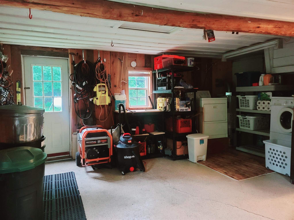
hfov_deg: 69.4
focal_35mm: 25
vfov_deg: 54.9
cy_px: 110
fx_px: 212
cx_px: 147
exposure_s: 1/29.1
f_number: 1.8
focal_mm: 7
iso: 640
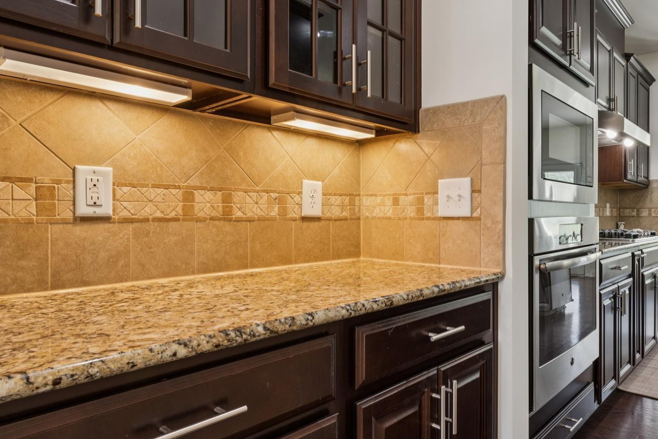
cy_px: 211
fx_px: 439
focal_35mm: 24
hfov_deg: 71.9
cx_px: 429
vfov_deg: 53.1
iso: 100
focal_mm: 16.7
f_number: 13
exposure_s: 1/2
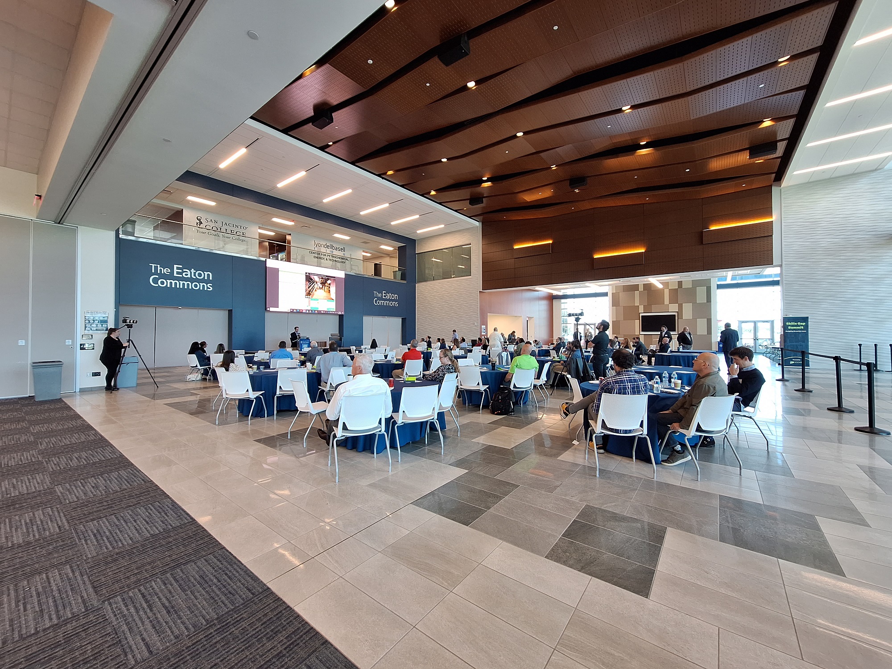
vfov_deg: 89.9
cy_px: 334
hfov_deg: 106.2
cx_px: 446
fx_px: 335
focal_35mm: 13
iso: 100
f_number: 2.2
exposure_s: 1/50
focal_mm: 1.74
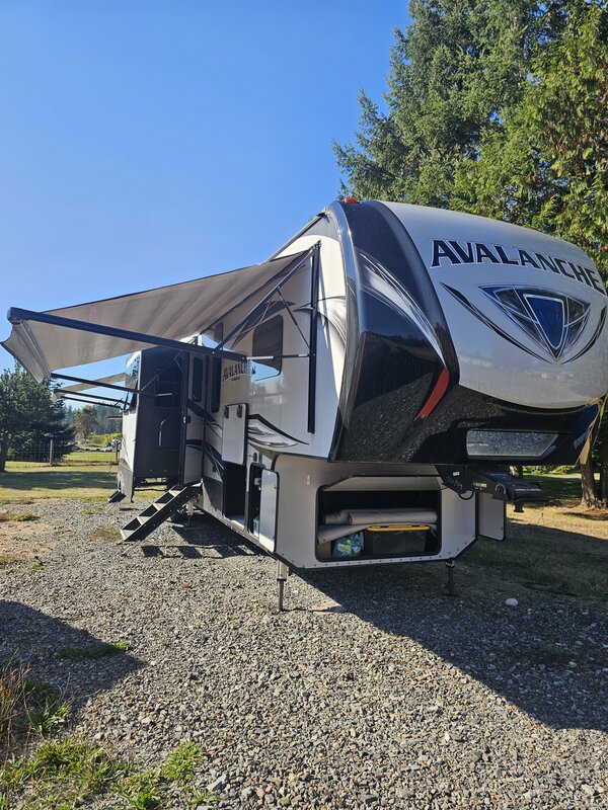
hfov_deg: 58.9
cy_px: 405
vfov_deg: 73.9
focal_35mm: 23
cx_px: 304
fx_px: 539
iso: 10
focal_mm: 6.3
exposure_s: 1/396
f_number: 1.7
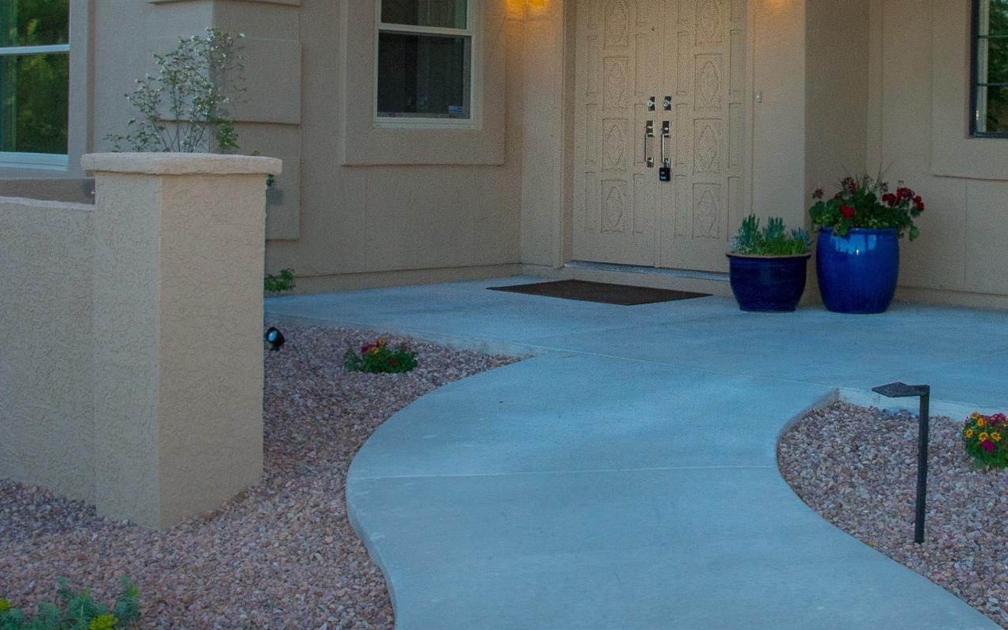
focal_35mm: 58
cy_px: 147
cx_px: 683
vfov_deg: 22.1
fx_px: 1593
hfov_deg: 34.7
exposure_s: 1/200
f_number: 8
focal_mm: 24
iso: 1000
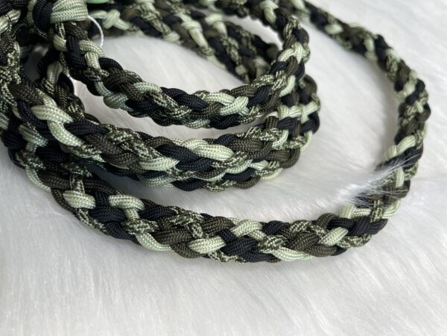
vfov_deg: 53.1
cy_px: 168
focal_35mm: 26
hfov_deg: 67.3
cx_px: 224
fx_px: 336
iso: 50
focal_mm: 5.1
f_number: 1.6
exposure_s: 1/121
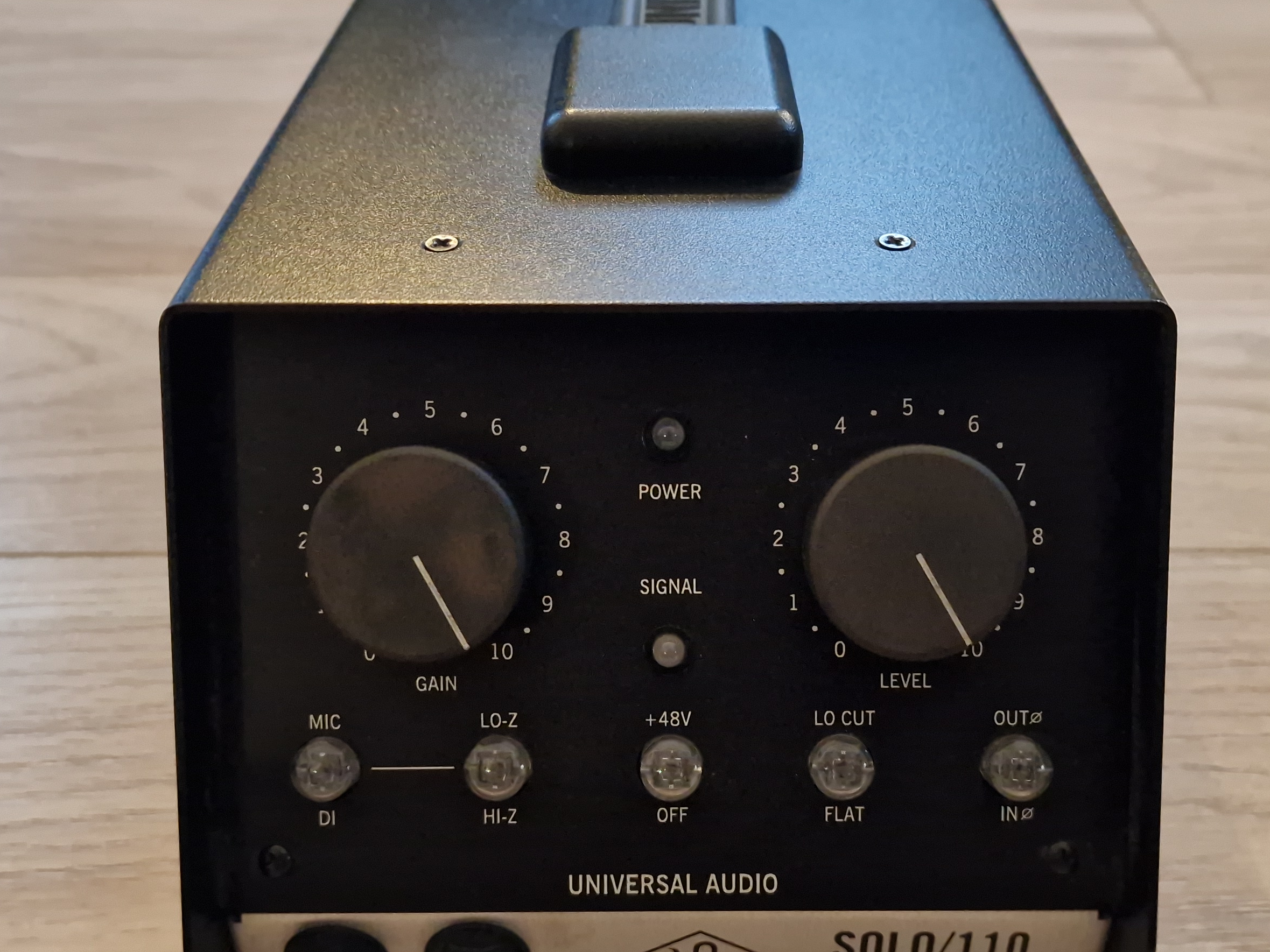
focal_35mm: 39
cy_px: 553
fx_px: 1431
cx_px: 682
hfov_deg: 47.8
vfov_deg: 36.7
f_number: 1.8
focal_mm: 6.4
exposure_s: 1/24
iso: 640
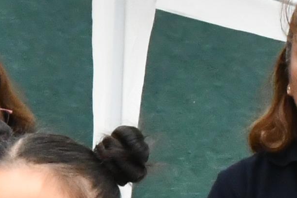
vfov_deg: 5.5
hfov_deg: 8.2
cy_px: 200
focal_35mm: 247
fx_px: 2038
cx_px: -91
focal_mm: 24
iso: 3200
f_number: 20
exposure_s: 1/250
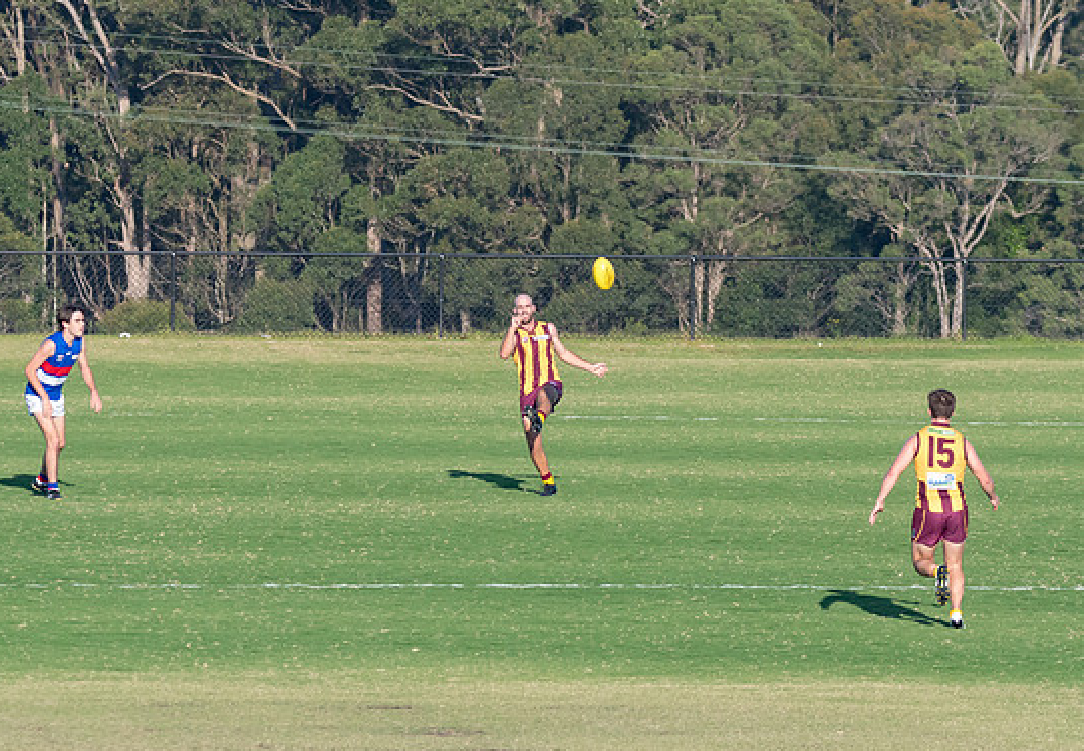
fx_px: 15481
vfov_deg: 2.8
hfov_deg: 4.0
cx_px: 540
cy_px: 366
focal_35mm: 508
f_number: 7.1
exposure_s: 1/1600
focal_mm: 210
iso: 800
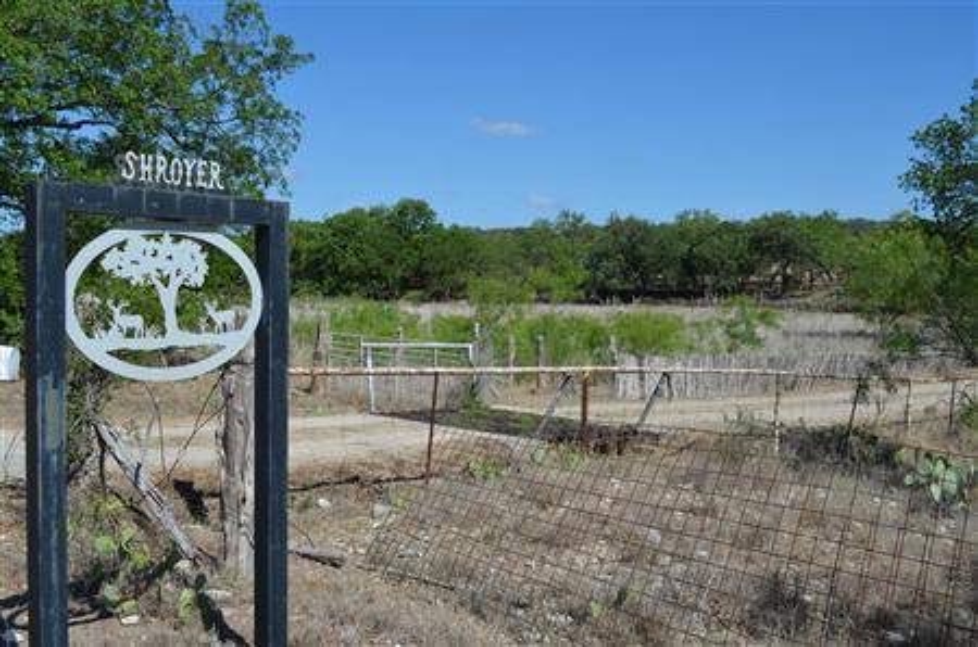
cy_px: 324
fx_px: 976
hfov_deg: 53.2
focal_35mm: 36
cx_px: 489
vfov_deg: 36.7
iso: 100
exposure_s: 1/320
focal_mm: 24
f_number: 9
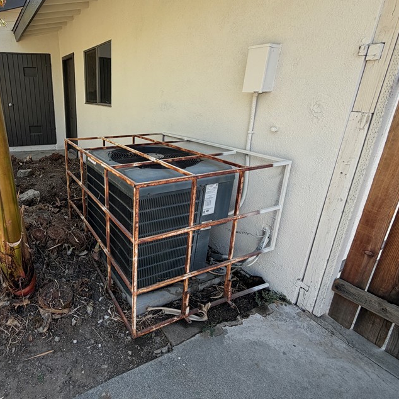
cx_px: 112
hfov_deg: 71.0
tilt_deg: -18.4
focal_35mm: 20
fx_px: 261
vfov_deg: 74.6
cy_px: 177
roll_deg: +0.2
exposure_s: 1/502
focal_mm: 2.22
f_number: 2.2
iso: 64
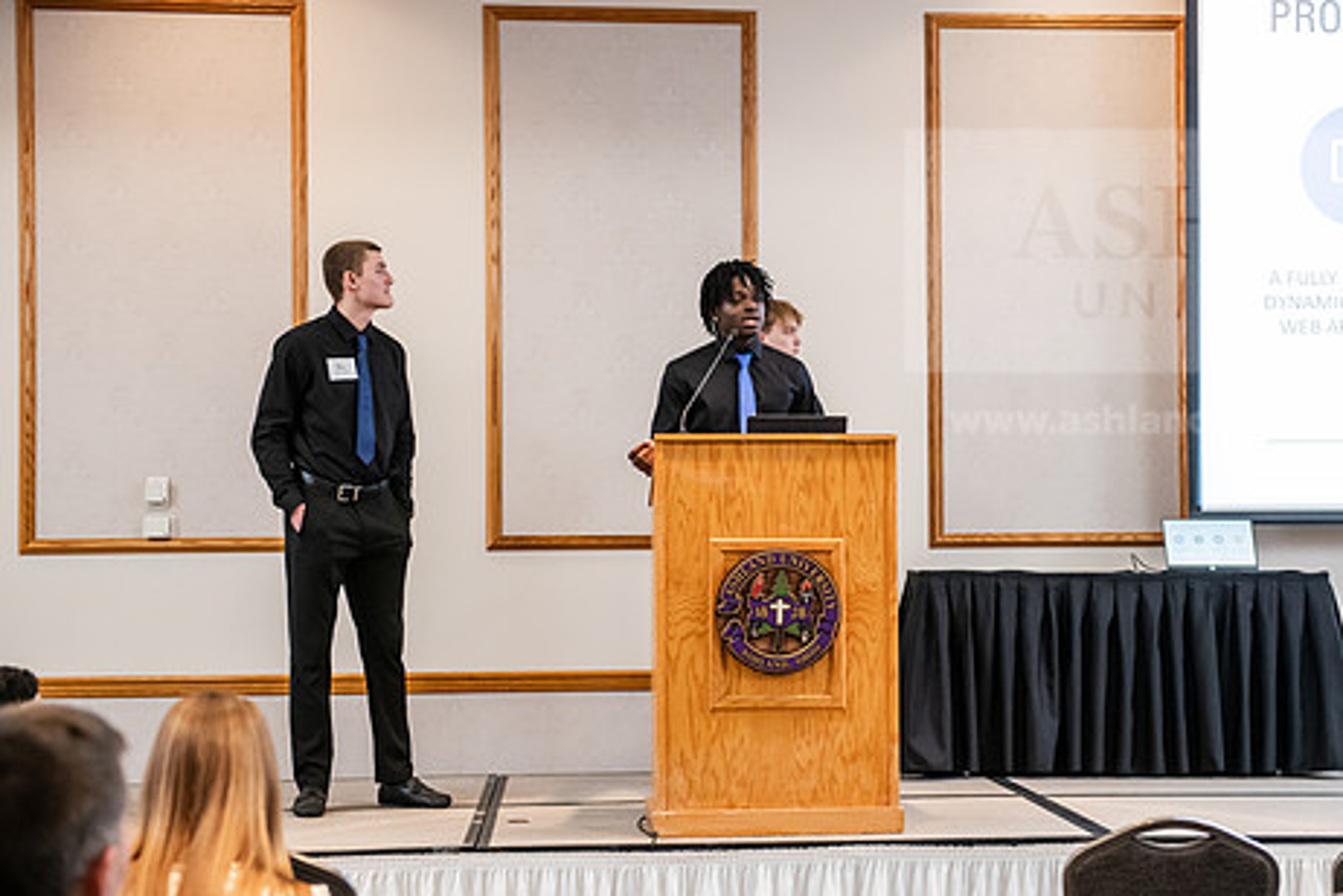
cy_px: 481
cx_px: 817
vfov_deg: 19.7
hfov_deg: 29.2
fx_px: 2574
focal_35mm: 69
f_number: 3.2
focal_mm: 55
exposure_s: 1/200
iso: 2000
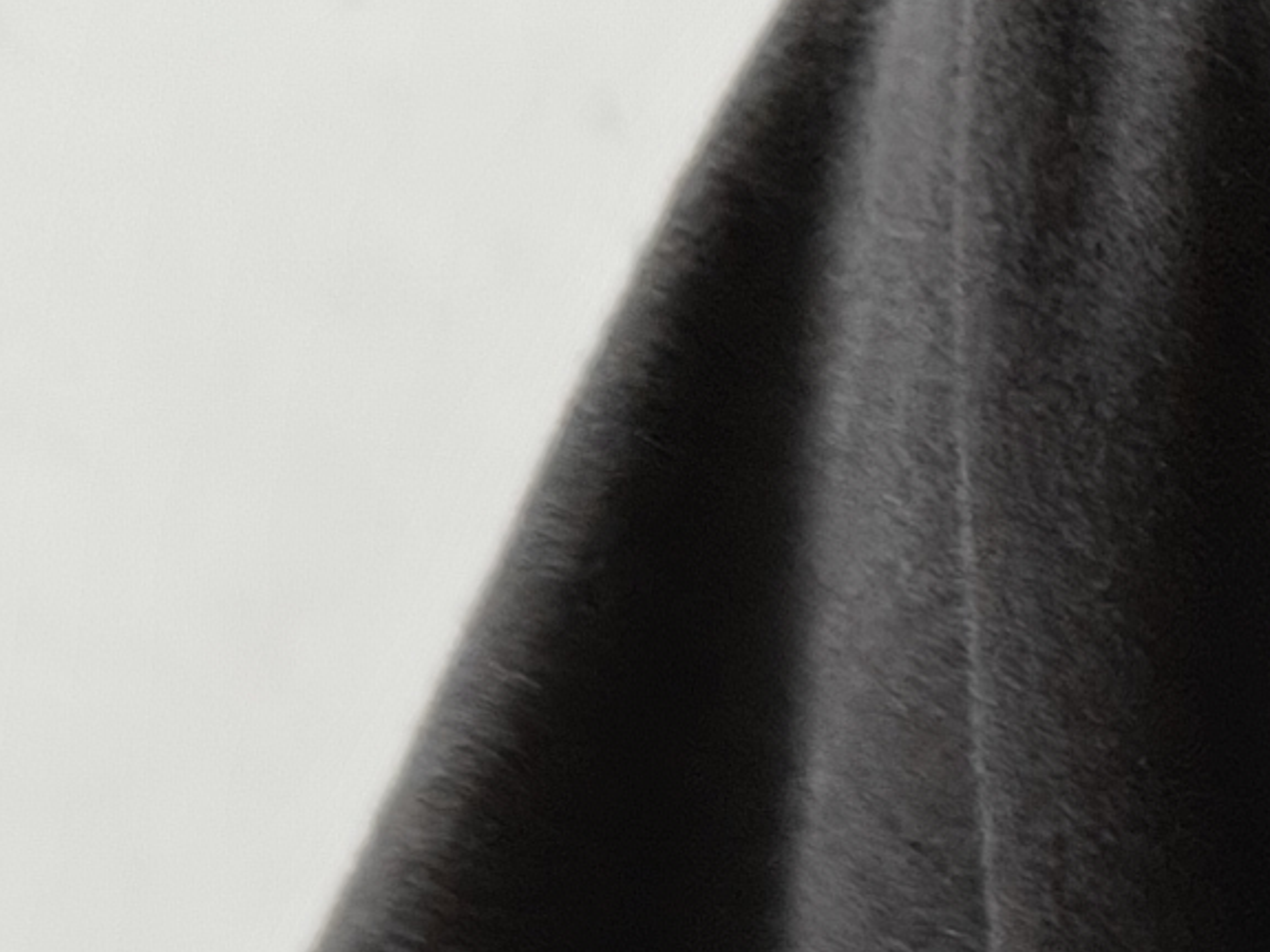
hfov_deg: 10.2
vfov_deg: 7.8
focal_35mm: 171
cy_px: 2547
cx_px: 2955
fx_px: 6272
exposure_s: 1/50
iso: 250
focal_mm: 5.59
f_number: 1.8
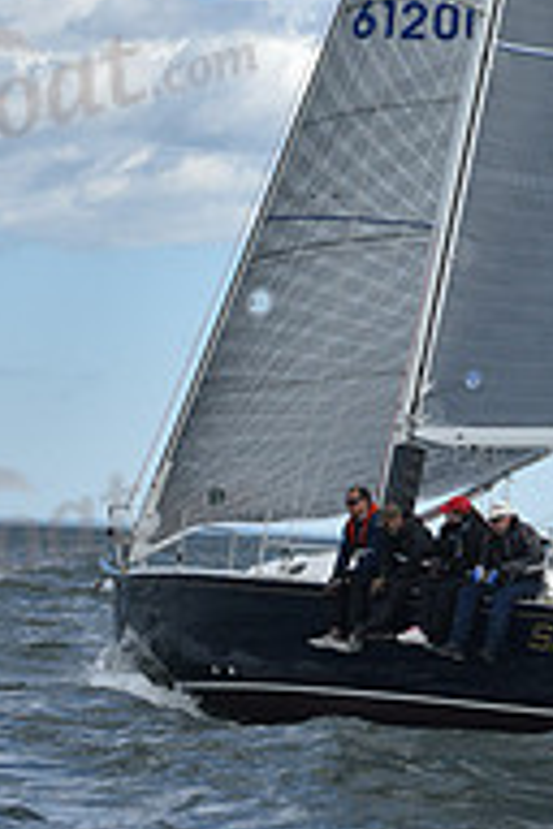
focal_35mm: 211
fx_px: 4861
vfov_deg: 9.6
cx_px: 482
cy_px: -164
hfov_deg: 6.5
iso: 320
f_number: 9
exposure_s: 1/1000
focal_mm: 70
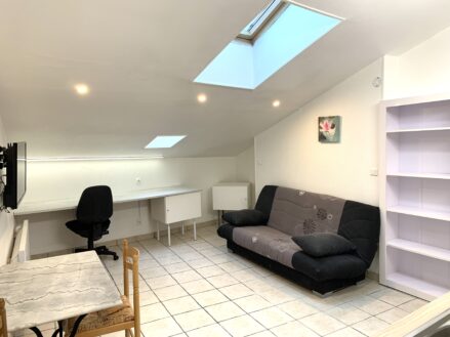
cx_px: 225
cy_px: 168
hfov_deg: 67.3
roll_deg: +1.3
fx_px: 338
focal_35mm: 26
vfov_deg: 53.0
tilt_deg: -3.9
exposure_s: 1/100
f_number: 1.8
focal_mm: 4.25
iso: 80
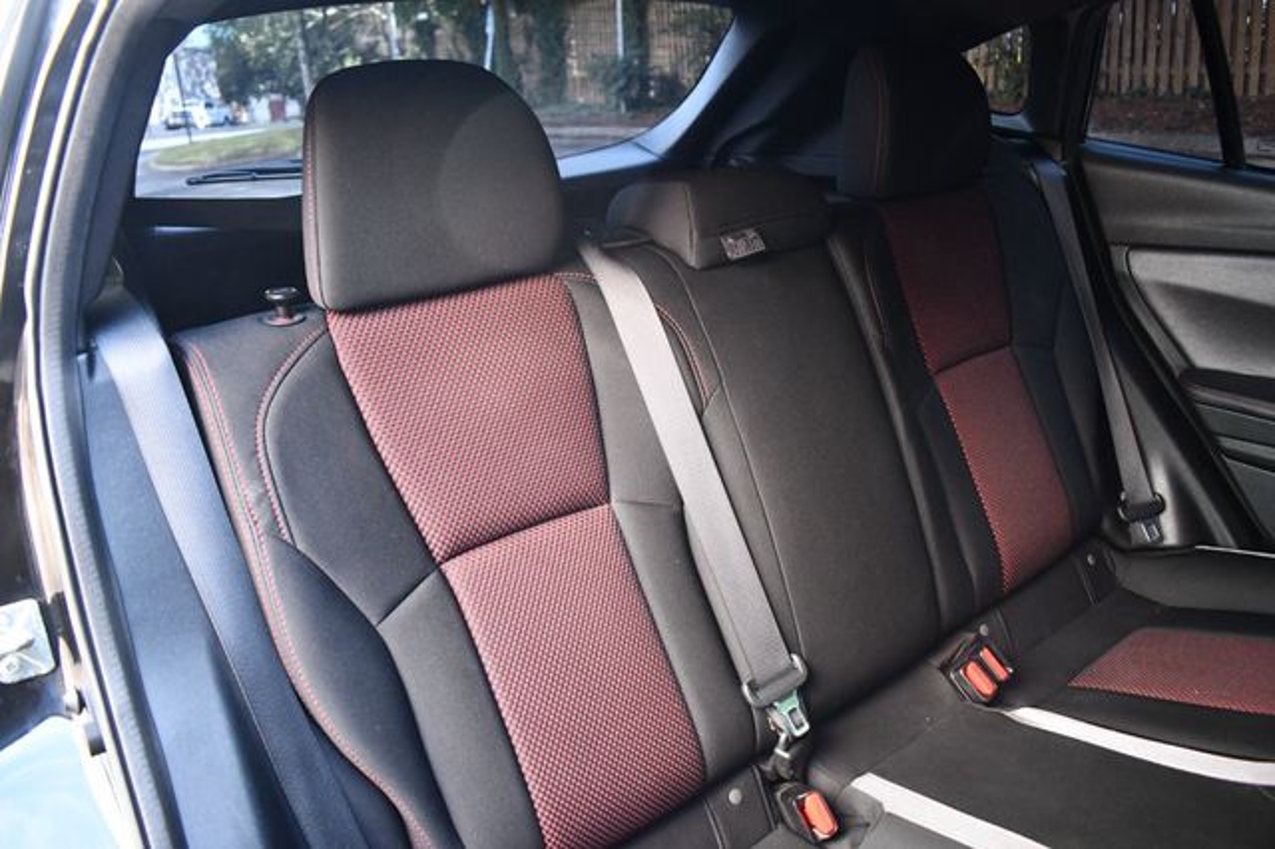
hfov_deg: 67.4
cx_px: 638
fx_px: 956
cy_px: 424
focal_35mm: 27
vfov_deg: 47.9
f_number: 3.5
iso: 2500
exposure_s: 1/125
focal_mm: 18
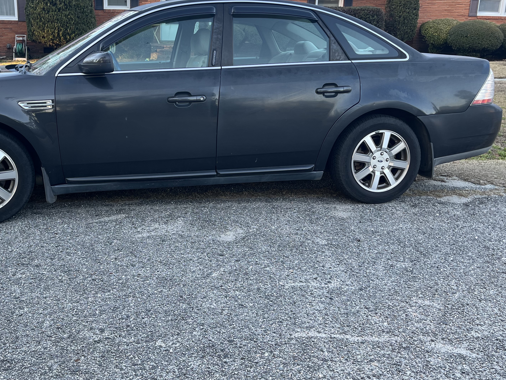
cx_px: 179
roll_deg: -0.8
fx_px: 541
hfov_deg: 49.5
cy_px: 168
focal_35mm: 37
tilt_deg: -17.8
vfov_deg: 38.6
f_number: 1.6
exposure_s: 1/122
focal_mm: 5.1
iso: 40
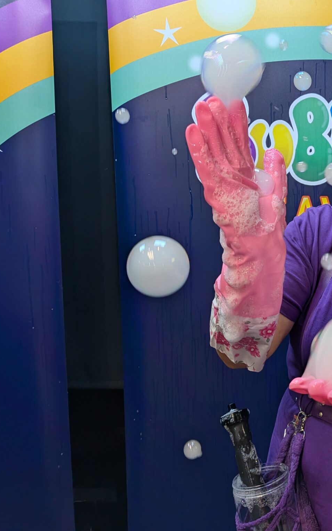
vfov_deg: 56.7
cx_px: 328
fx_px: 492
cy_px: 265
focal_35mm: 34
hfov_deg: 34.2
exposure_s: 1/100
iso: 79
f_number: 1.7
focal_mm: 4.53
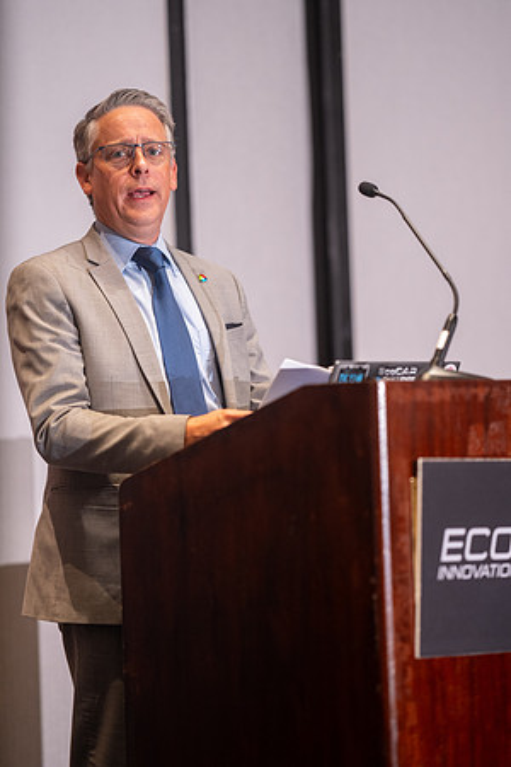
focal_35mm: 135
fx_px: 2874
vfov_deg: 15.2
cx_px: 256
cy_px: 384
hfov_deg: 10.2
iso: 1600
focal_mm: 135
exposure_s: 1/200
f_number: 1.8
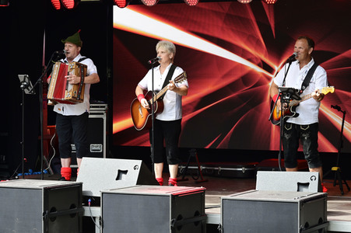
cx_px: 176
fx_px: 1072
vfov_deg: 12.4
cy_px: 116
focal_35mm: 110
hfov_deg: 18.6
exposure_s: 1/250
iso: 1600
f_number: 9
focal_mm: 110
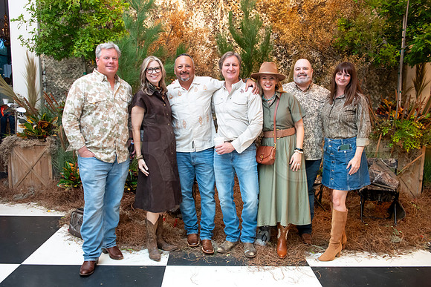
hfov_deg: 59.4
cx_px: 216
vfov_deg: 41.7
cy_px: 144
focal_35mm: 32
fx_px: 378
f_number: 5
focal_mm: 31
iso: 3200
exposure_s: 1/100
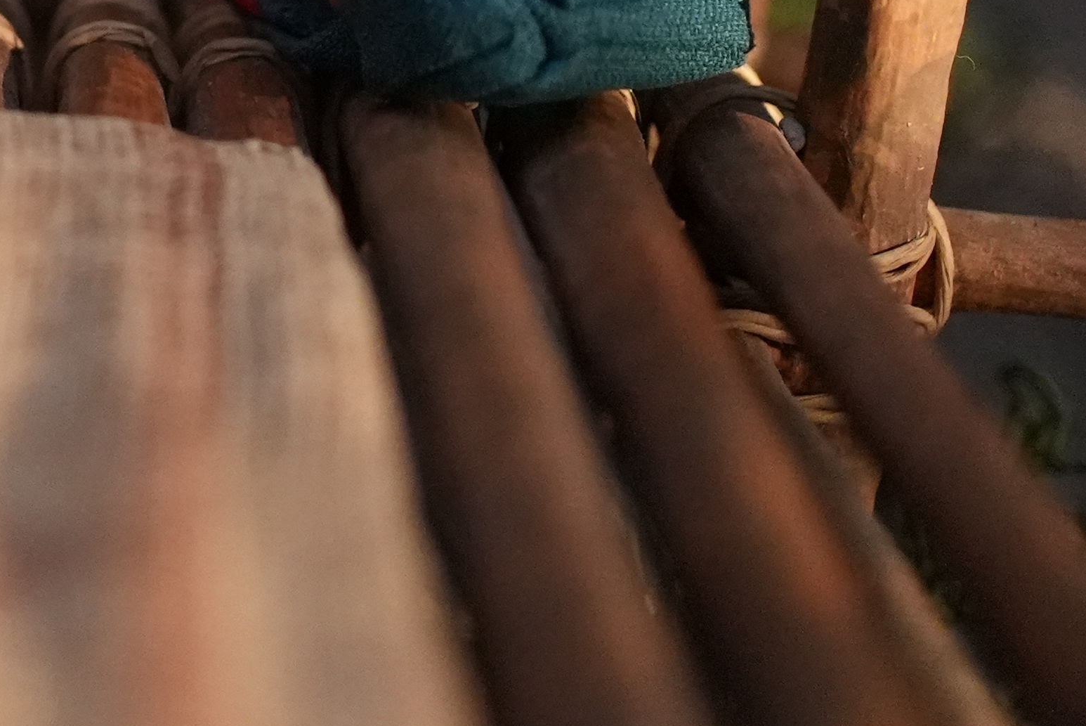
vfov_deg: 13.9
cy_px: -115
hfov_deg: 20.0
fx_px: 2898
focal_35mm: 96
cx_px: -202
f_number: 2
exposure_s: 1/160
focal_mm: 35
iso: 10000
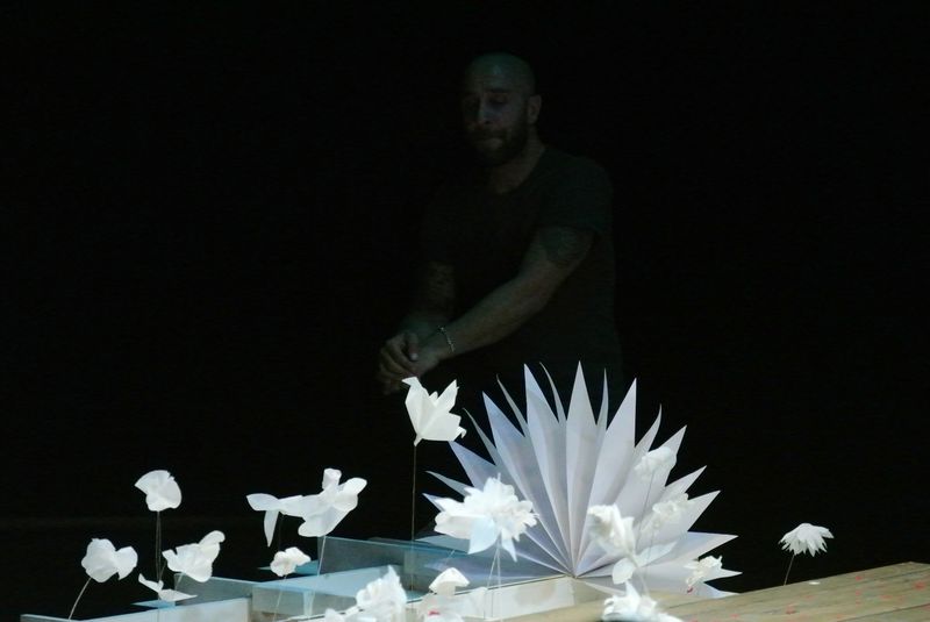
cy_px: 311
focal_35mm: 166
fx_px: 4292
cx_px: 465
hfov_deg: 12.4
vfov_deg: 8.3
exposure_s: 1/640
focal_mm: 61.6
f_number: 4.5
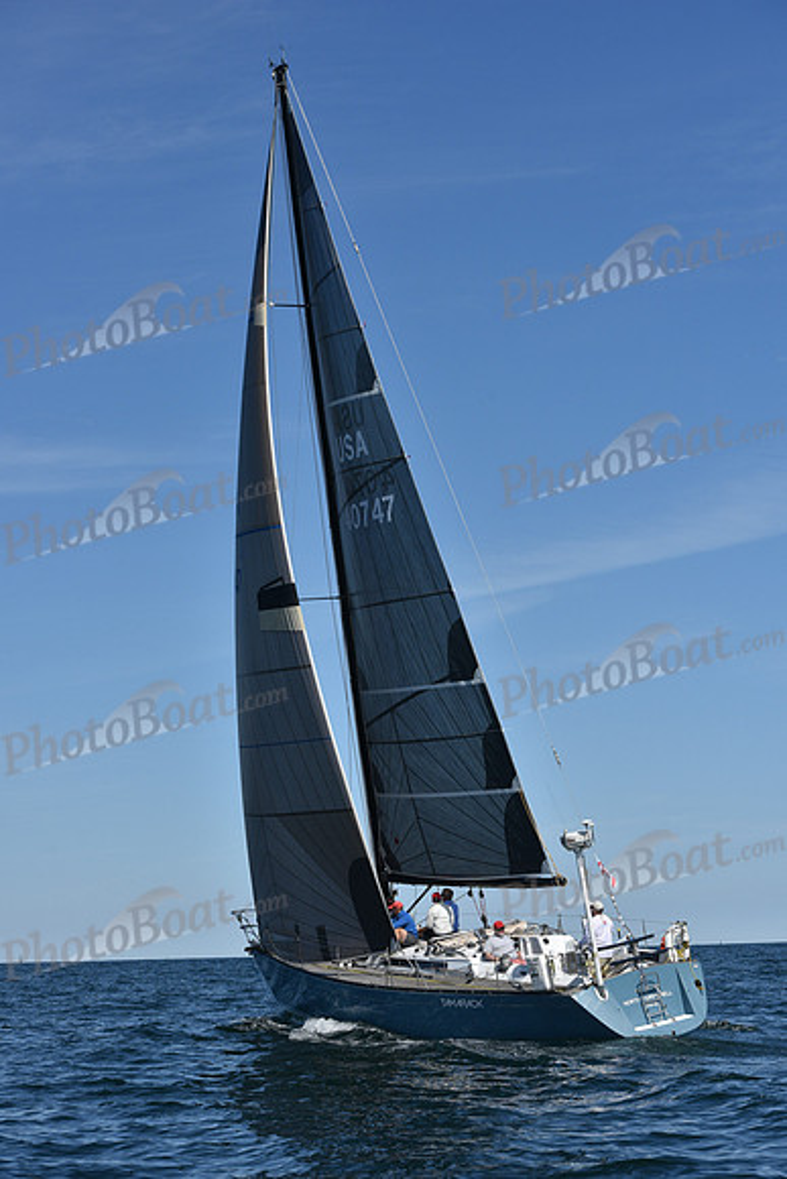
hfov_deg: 19.5
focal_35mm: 70
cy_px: 590
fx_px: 2294
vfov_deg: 28.8
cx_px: 394
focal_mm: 70
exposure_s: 1/1250
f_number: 9
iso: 250
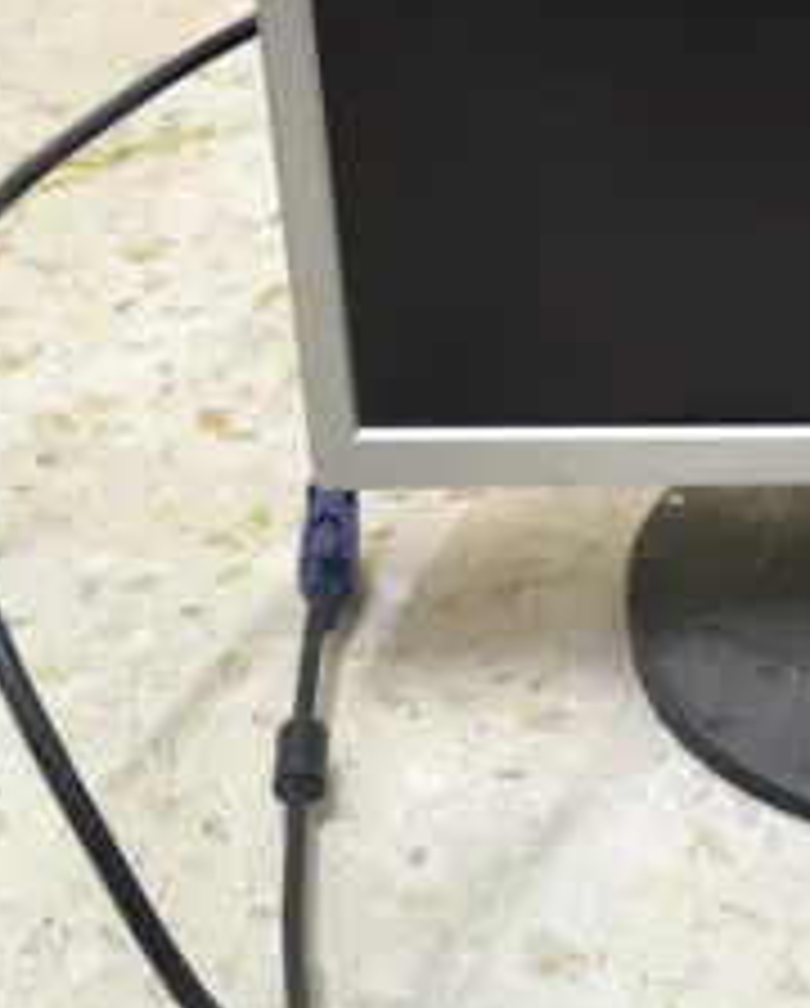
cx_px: 828
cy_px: 162
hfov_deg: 22.9
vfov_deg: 28.7
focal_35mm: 64
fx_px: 1913
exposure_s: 1/50
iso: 1250
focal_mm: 6.14
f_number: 1.65
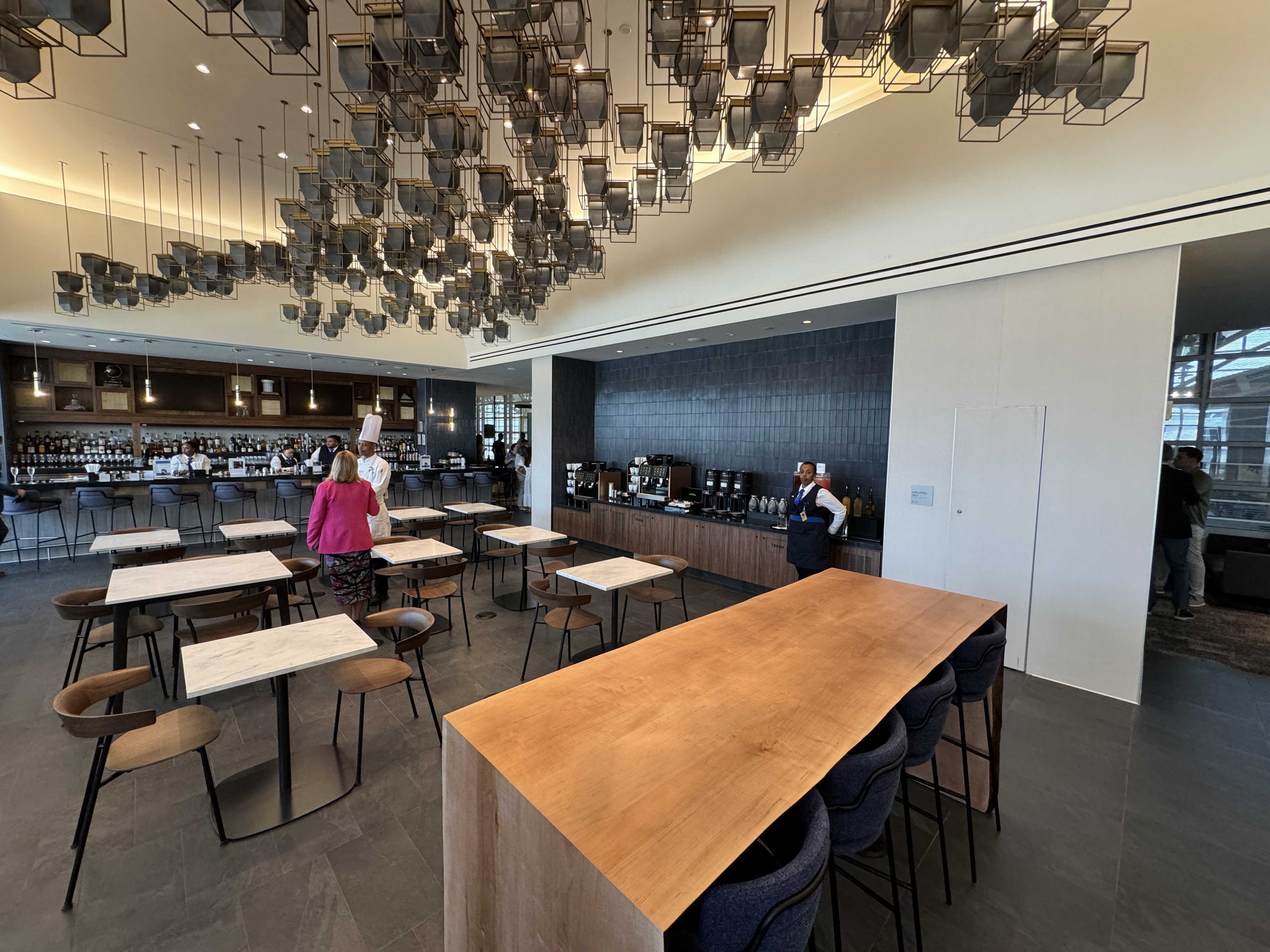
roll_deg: +0.6
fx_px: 514
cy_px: 476
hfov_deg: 102.1
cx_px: 635
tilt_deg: -4.5
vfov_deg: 85.7
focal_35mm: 14
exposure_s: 1/120
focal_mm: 2.22
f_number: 2.2
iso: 250
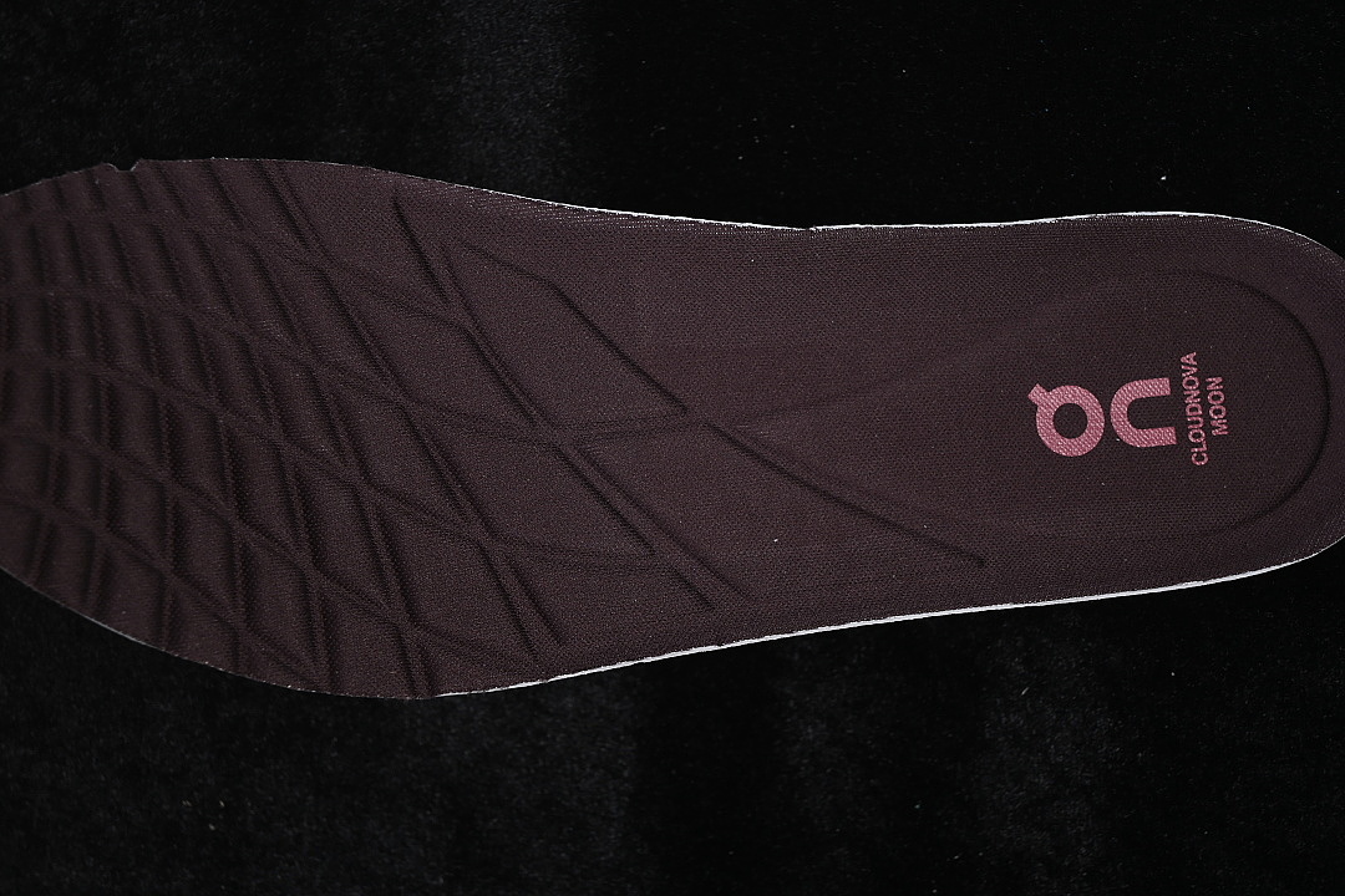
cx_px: 672
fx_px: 2802
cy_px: 448
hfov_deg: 27.0
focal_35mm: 75
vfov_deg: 18.2
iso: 160
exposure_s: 1/50
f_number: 6.3
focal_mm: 50
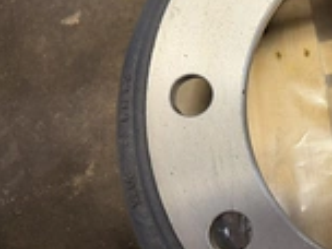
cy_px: 105
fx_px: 604
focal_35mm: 63
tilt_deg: -80.1
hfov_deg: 26.1
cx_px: 435
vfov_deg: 23.3
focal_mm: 6.76
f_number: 1.78
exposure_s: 1/120
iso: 250
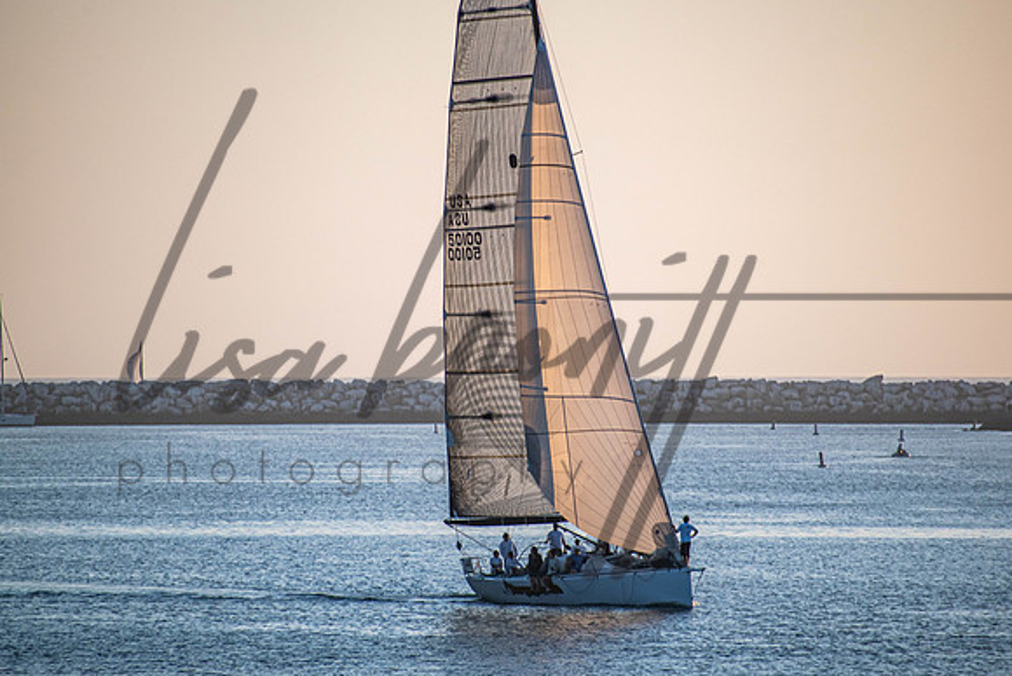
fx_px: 13006
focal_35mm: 463
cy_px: 338
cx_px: 506
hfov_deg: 4.5
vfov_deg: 3.0
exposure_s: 1/200
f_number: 6.3
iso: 400
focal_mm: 300
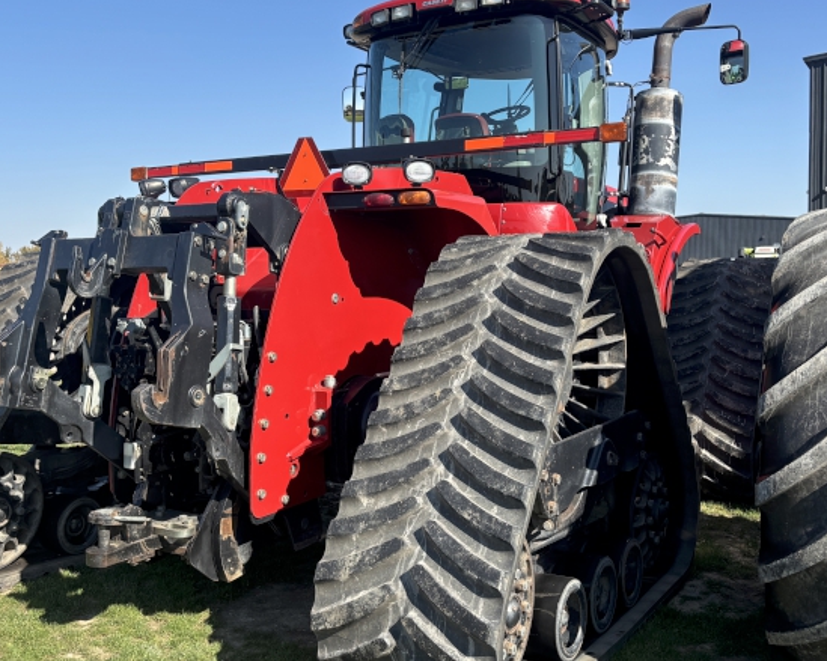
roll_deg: -0.1
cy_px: 309
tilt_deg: -2.5
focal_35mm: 37
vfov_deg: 40.1
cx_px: 419
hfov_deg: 49.1
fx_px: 905
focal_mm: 5.96
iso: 50
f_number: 1.6
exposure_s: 1/1845
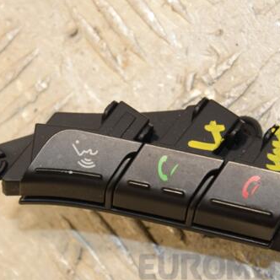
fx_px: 1940
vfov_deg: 8.3
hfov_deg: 8.3
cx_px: 123
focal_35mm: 212
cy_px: 154
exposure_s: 1/200
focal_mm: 92
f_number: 8
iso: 800
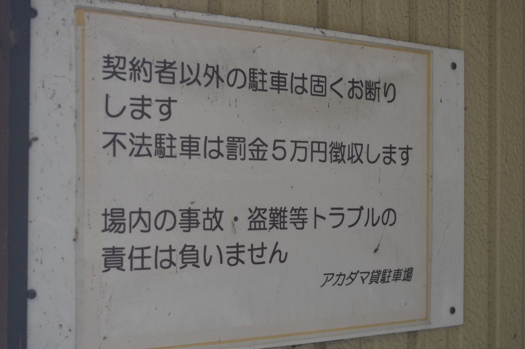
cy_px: 174
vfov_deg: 22.6
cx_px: 262
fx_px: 874
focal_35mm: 60
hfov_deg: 33.4
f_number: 5.3
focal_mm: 40
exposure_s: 1/60
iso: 450
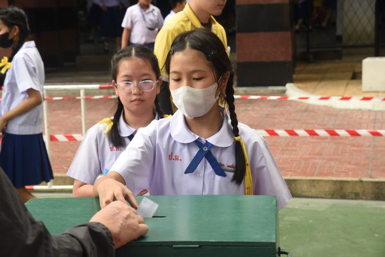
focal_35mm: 82
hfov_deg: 24.8
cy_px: 128
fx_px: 877
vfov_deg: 16.7
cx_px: 192
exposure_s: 1/125
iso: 800
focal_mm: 82
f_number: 10
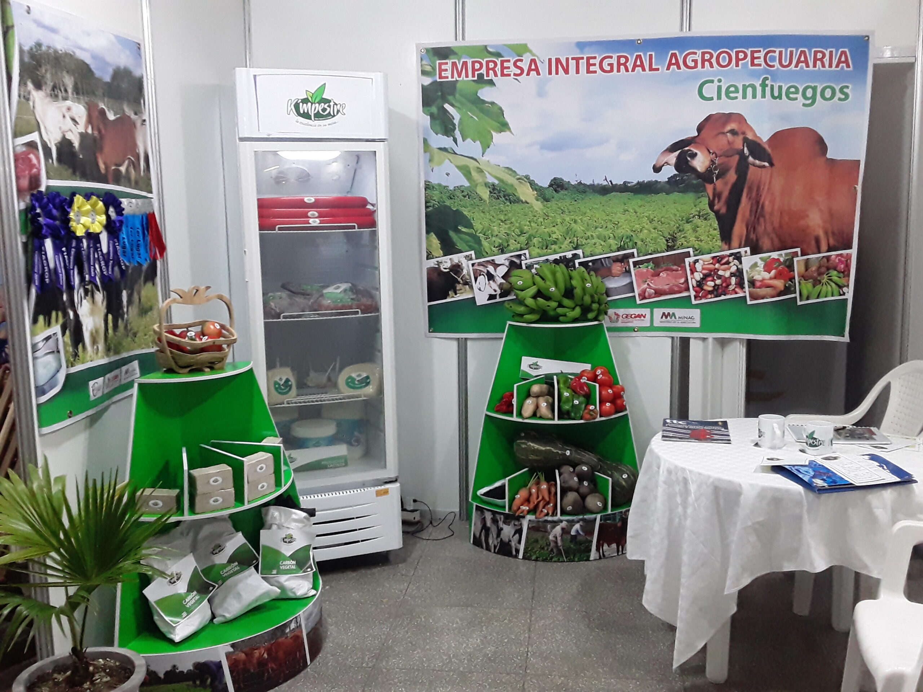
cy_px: 346
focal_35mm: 31
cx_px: 462
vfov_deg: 45.4
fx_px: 827
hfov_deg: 58.4
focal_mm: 3.3
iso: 200
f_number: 2.2
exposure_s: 1/24
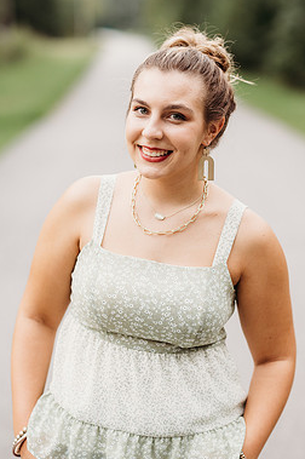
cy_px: 237
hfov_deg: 13.5
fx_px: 1286
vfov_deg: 20.2
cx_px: 168
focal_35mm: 101
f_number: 2.2
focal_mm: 85
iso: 400
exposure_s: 1/250
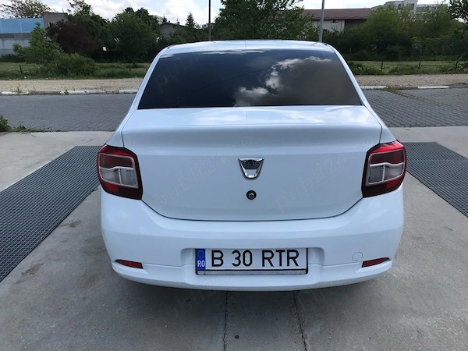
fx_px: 379
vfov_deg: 49.7
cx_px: 234
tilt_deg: -17.6
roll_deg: +1.3
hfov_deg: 63.4
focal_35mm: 28
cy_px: 176
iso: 20
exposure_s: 1/1709
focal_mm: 3.99
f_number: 1.8
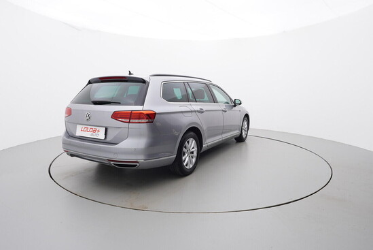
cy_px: 125
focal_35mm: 22
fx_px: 233
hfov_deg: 77.3
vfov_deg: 56.2
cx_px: 186
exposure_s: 1/80
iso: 200
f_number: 5
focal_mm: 15
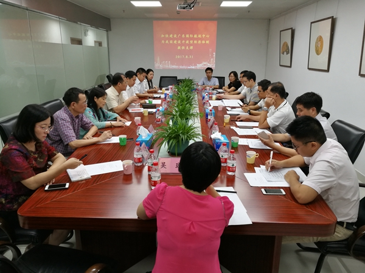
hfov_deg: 65.3
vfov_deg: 51.4
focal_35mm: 27
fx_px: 285
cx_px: 182
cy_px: 136
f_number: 2.2
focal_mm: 4.5
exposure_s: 1/50
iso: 200
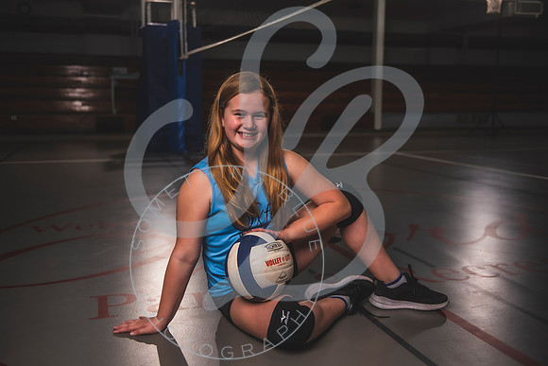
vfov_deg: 36.3
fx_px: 558
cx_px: 271
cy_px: 183
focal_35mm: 37
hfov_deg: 52.3
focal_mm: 36
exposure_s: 1/400
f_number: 2.8
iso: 200
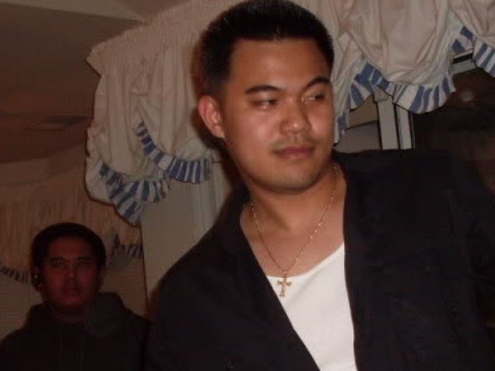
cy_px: 378
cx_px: 287
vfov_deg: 17.5
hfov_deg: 23.8
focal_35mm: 82
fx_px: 1172
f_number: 2.8
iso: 100
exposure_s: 1/45
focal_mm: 6.3
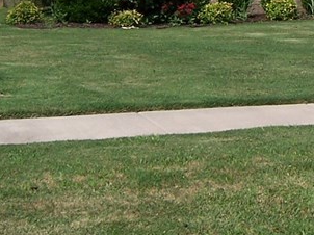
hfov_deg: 16.2
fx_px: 1015
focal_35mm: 112
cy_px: -63
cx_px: 464
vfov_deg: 12.8
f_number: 4
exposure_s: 1/1000
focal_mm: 5.5
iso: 80
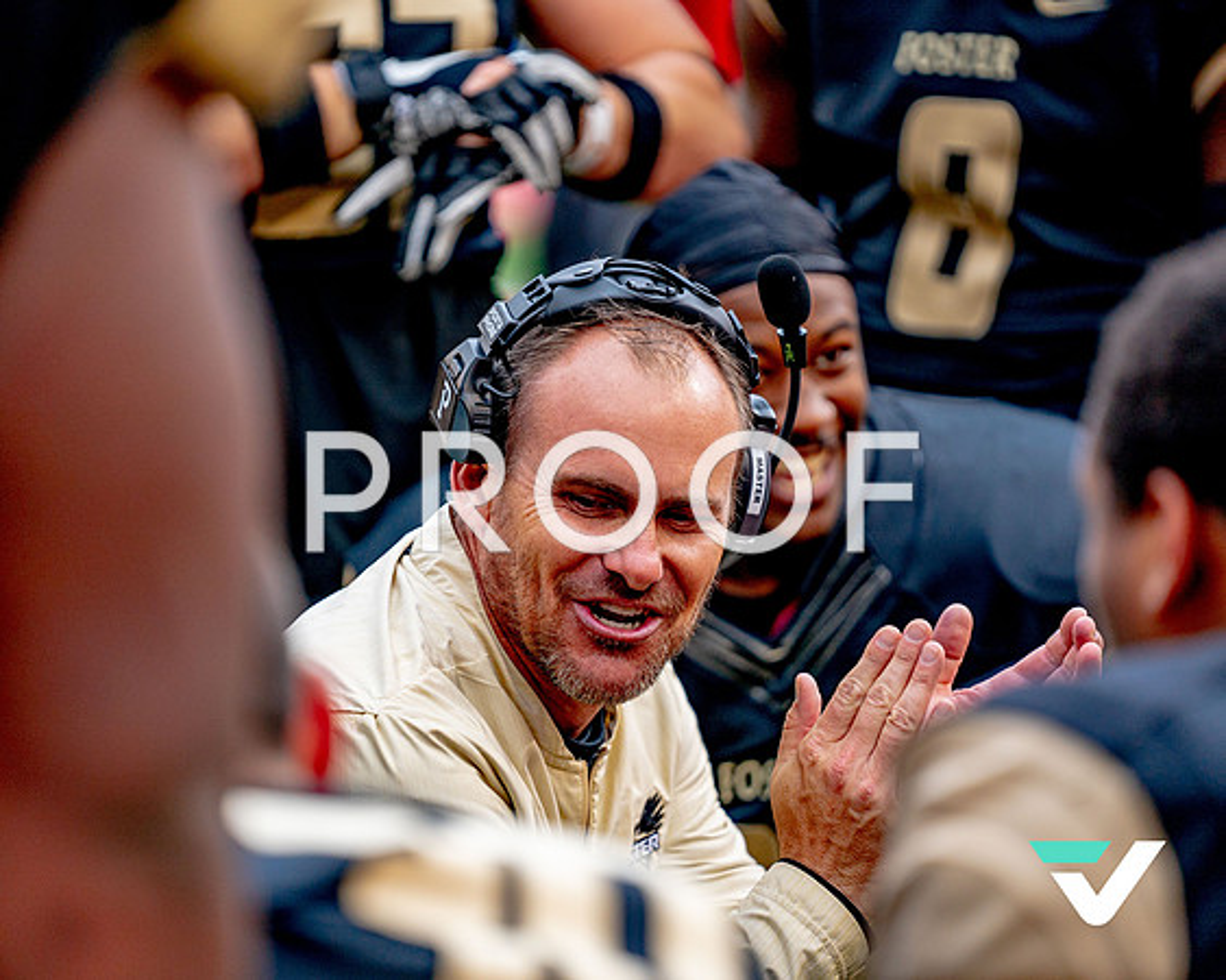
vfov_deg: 6.9
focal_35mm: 225
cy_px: 490
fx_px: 8160
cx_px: 613
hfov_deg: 8.6
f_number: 2.8
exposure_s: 1/1500
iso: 400
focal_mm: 200
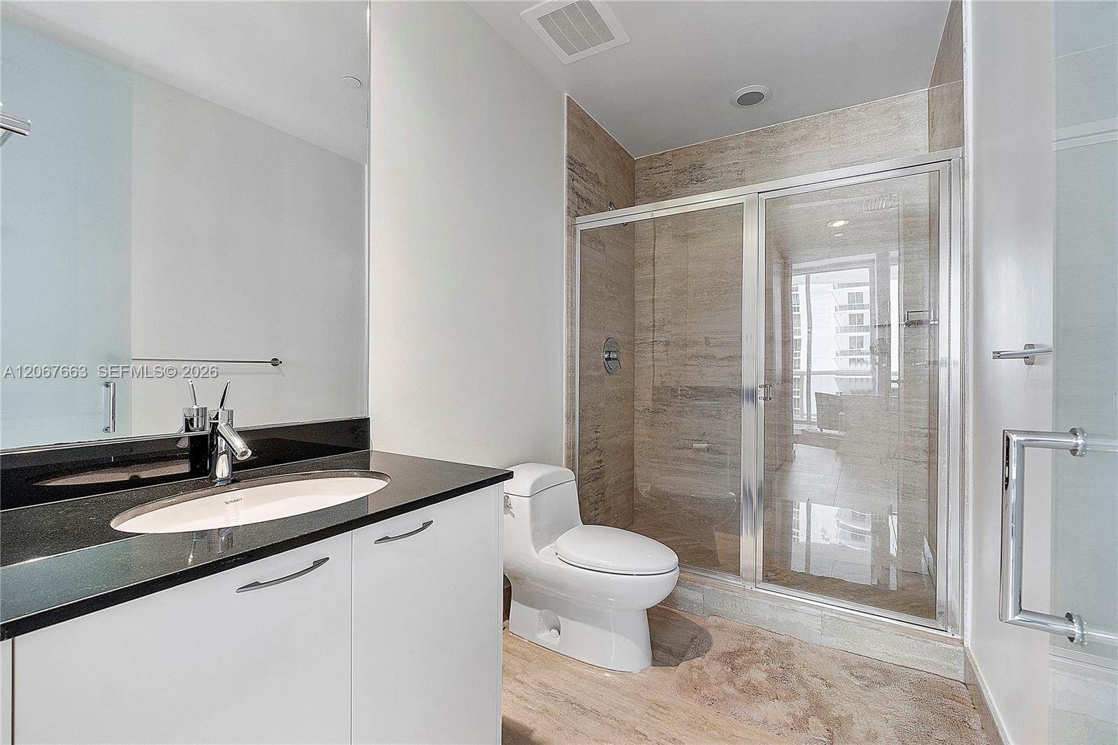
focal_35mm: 15
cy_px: 372
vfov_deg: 77.3
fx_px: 466
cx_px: 559
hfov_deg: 100.4
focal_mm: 10
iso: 250
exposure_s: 1/6
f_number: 6.3
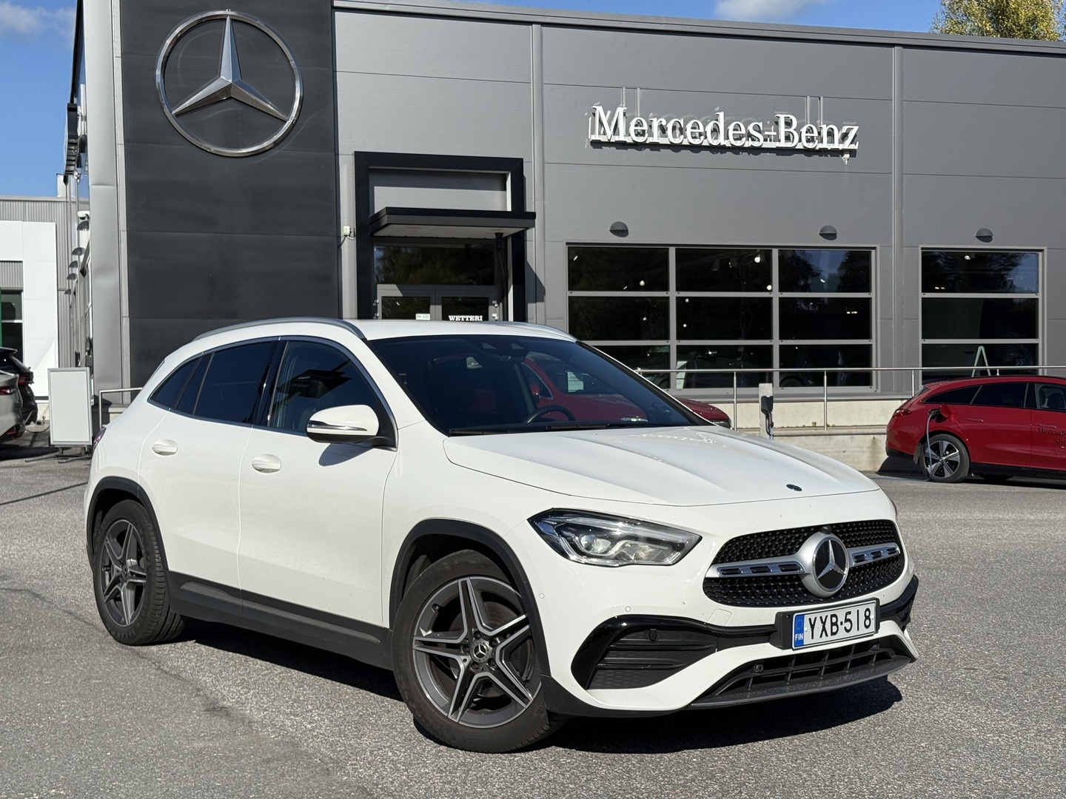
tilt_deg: -0.5
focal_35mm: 48
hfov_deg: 39.7
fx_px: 1478
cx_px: 533
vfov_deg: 30.3
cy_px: 400
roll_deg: +0.7
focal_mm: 6.76
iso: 64
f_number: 1.78
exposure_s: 1/9901
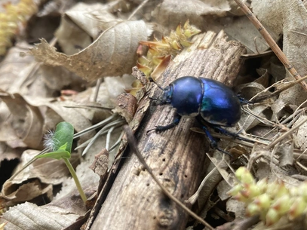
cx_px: 150
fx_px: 390
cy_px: 122
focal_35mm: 44
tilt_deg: -35.3
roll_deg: +13.5
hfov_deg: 43.0
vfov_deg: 32.8
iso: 80
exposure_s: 1/112
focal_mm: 3.99
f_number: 1.8
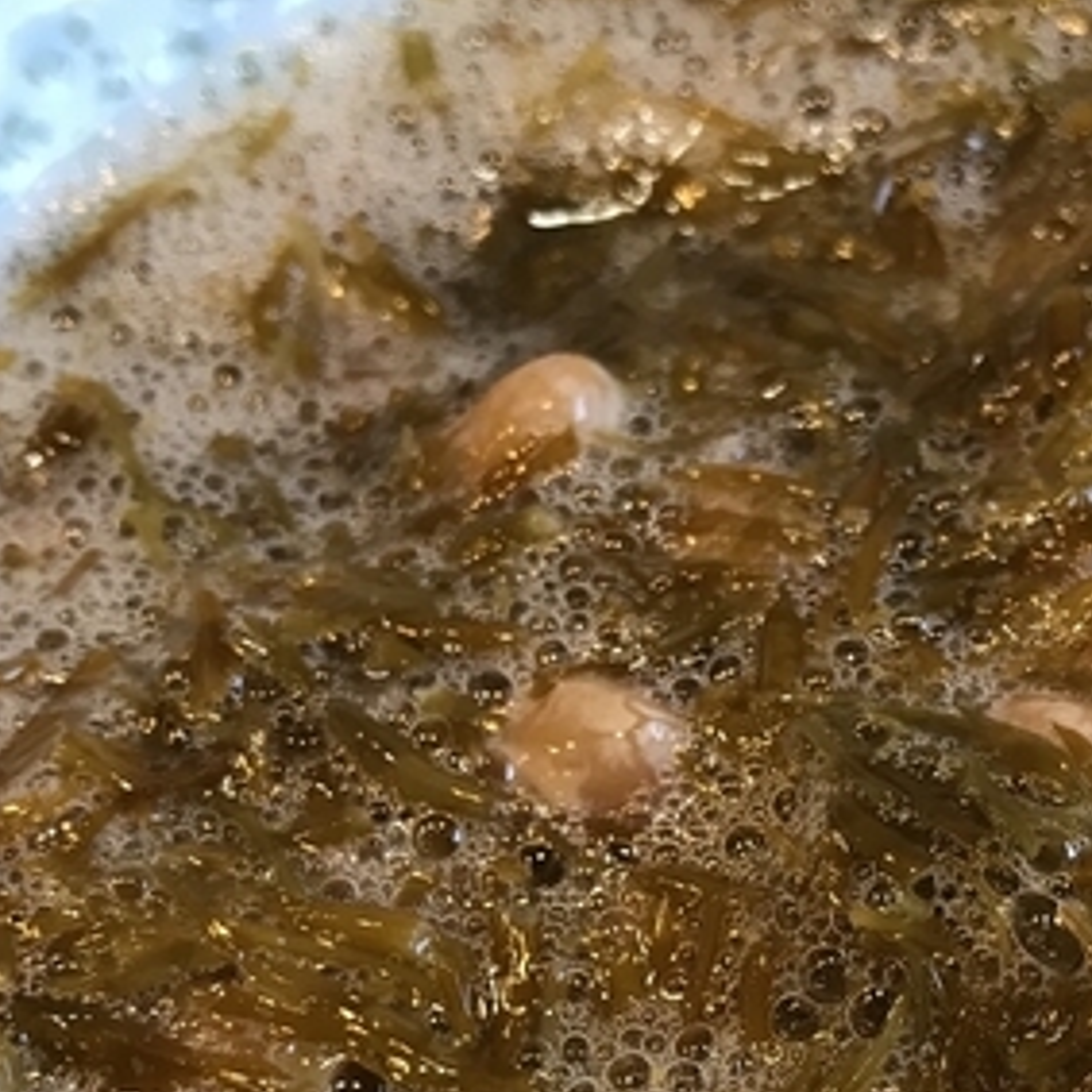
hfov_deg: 24.3
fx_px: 2498
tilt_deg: -57.4
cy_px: 930
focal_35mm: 70
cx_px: 868
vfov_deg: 24.1
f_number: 1.8
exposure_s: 1/24
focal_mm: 3.99
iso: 40
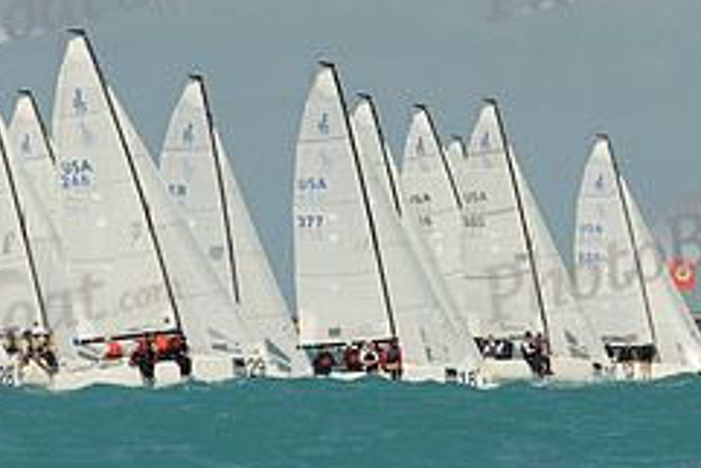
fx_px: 9391
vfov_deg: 2.9
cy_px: 138
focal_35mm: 482
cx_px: 335
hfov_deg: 4.3
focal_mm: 200
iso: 200
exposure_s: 1/2000
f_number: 5.6
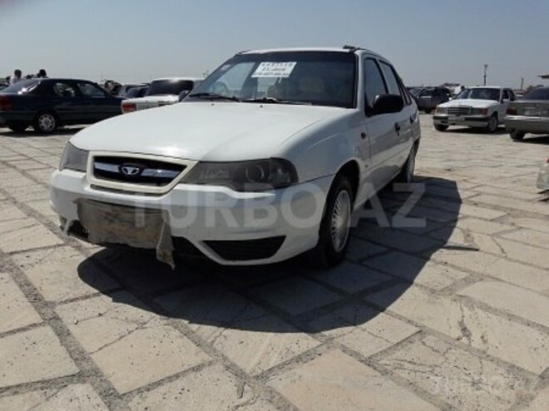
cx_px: 274
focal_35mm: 28
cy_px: 206
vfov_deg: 49.7
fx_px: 444
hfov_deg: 63.5
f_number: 1.9
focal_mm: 3.7
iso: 40
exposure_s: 1/4016
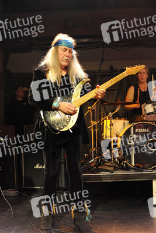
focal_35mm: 50
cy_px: 116
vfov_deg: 39.6
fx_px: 325
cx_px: 78
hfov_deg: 27.0
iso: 1600
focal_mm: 50
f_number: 3.2
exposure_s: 1/250
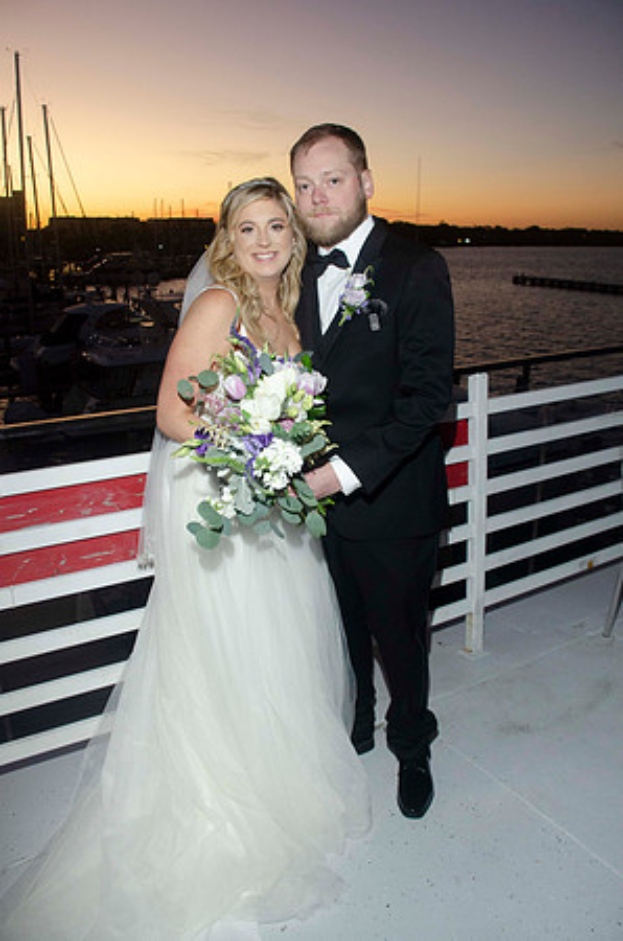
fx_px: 704
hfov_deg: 47.7
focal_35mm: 27
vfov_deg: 67.5
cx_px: 312
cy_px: 470
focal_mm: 18
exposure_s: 1/100
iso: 800
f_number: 5.6
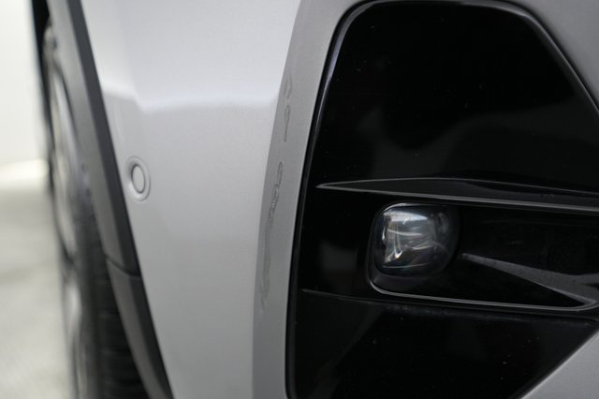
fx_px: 466
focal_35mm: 28
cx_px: 300
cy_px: 200
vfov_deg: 46.4
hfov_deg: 65.5
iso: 1600
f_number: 2.8
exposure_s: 1/60
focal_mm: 28
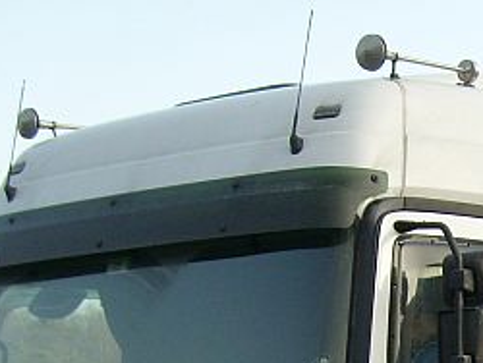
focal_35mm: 112
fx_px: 1564
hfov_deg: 16.6
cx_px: 626
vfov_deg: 12.6
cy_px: 548
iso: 50
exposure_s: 1/544
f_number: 2.8
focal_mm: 5.8
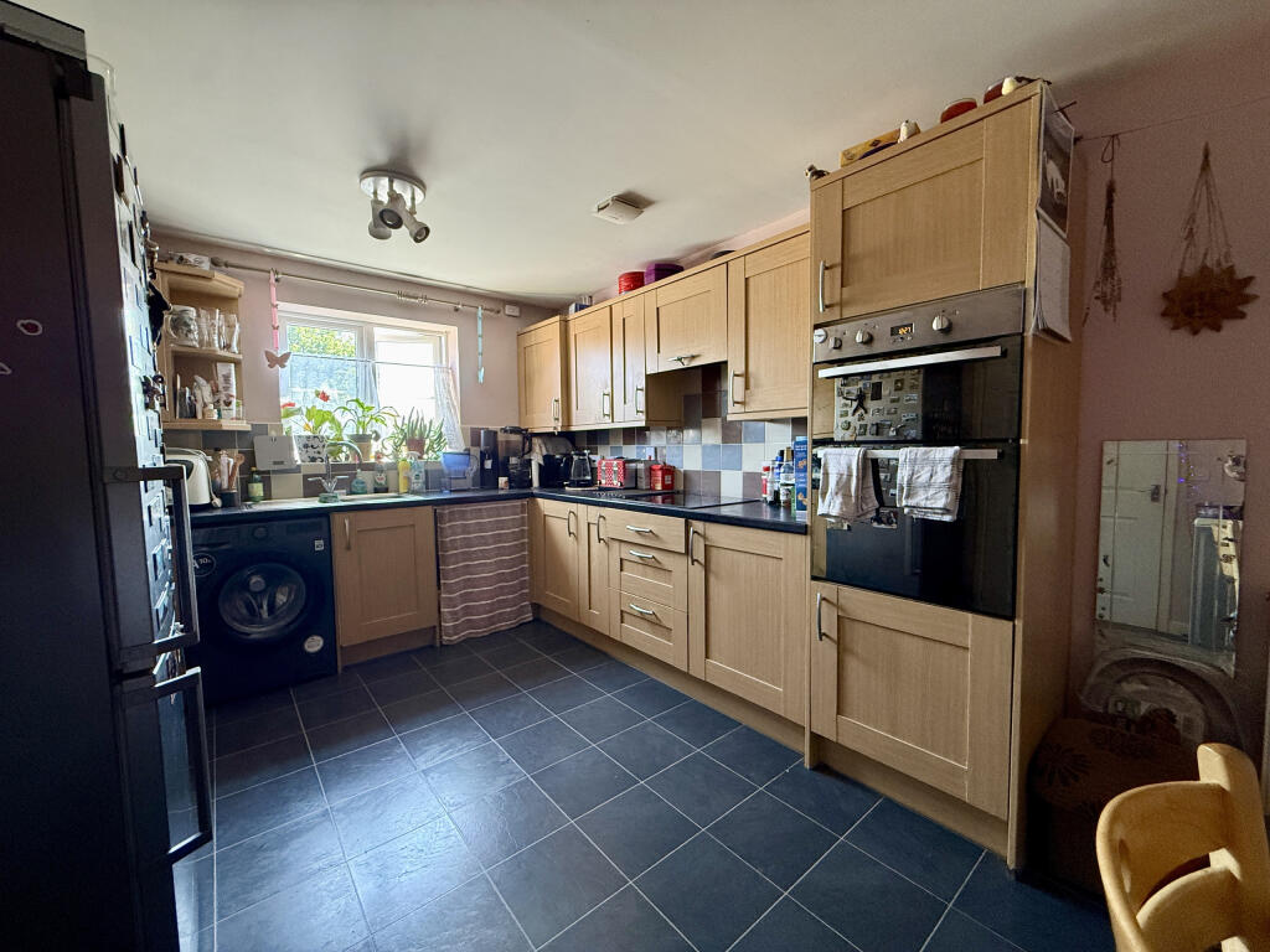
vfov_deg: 85.7
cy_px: 476
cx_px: 635
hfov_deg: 102.1
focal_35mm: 14
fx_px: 514
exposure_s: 1/62
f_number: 2.2
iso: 320
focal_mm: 2.22
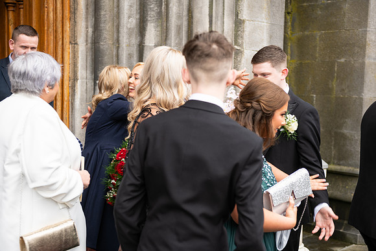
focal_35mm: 52
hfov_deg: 38.2
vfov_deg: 26.0
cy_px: 126
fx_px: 543
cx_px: 188
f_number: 3.5
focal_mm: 52
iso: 125
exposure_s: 1/160
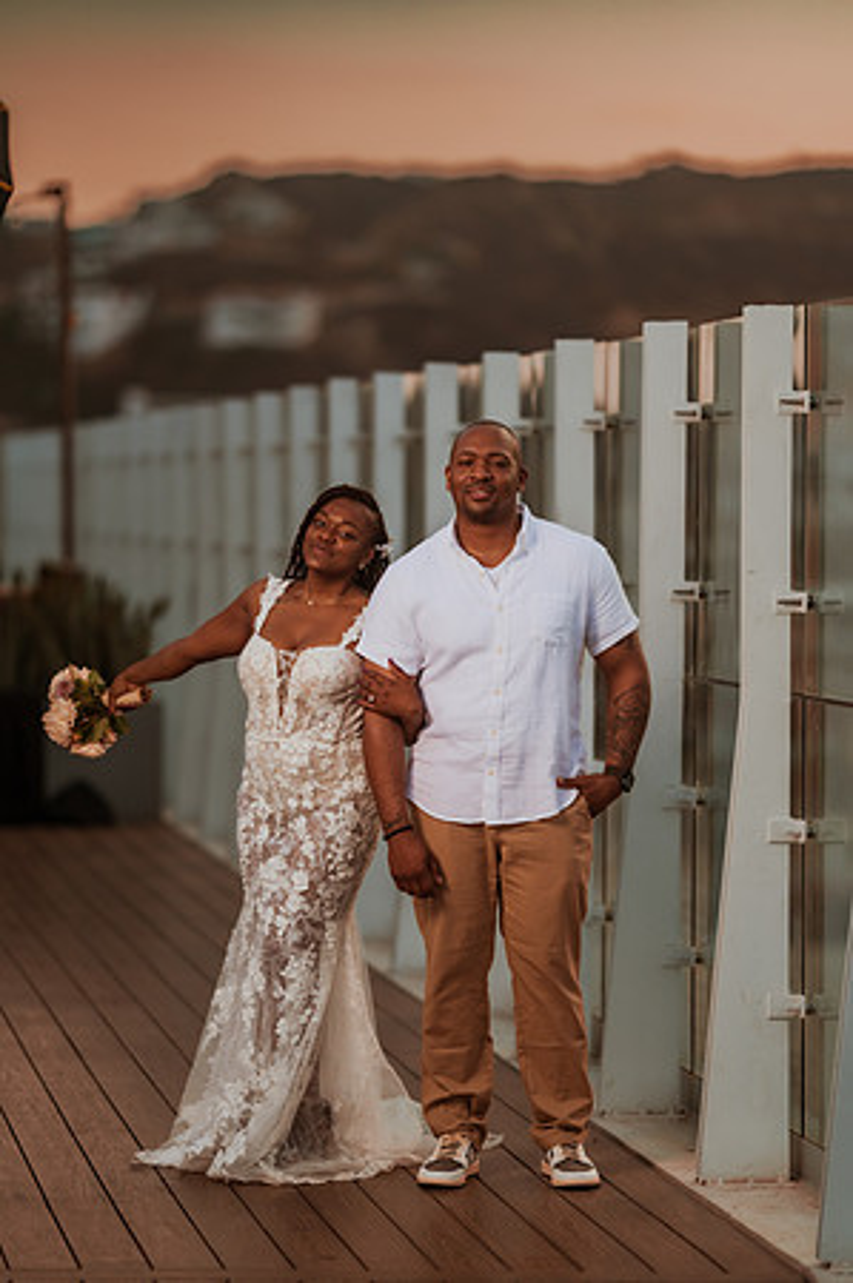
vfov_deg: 15.2
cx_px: 426
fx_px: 4809
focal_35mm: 135
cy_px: 642
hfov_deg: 10.1
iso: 160
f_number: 1.8
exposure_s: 1/4000
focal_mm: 135
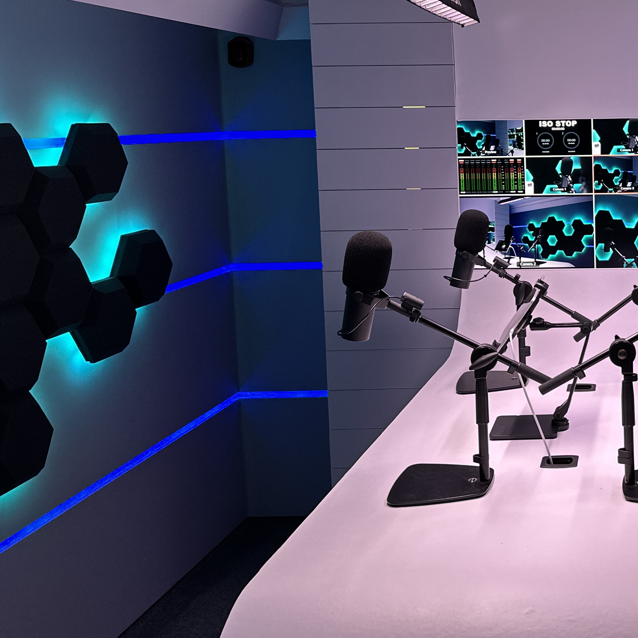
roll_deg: -0.2
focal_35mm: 42
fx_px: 876
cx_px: 624
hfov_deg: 36.4
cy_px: 198
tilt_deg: -7.2
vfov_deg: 39.4
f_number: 1.78
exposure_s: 1/49
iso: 160
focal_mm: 6.86
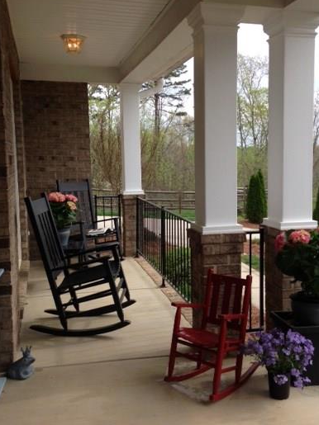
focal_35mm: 41
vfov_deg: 45.8
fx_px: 504
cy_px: 202
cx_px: 169
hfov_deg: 35.1
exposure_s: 1/480
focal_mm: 4.12
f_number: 2.4
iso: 50
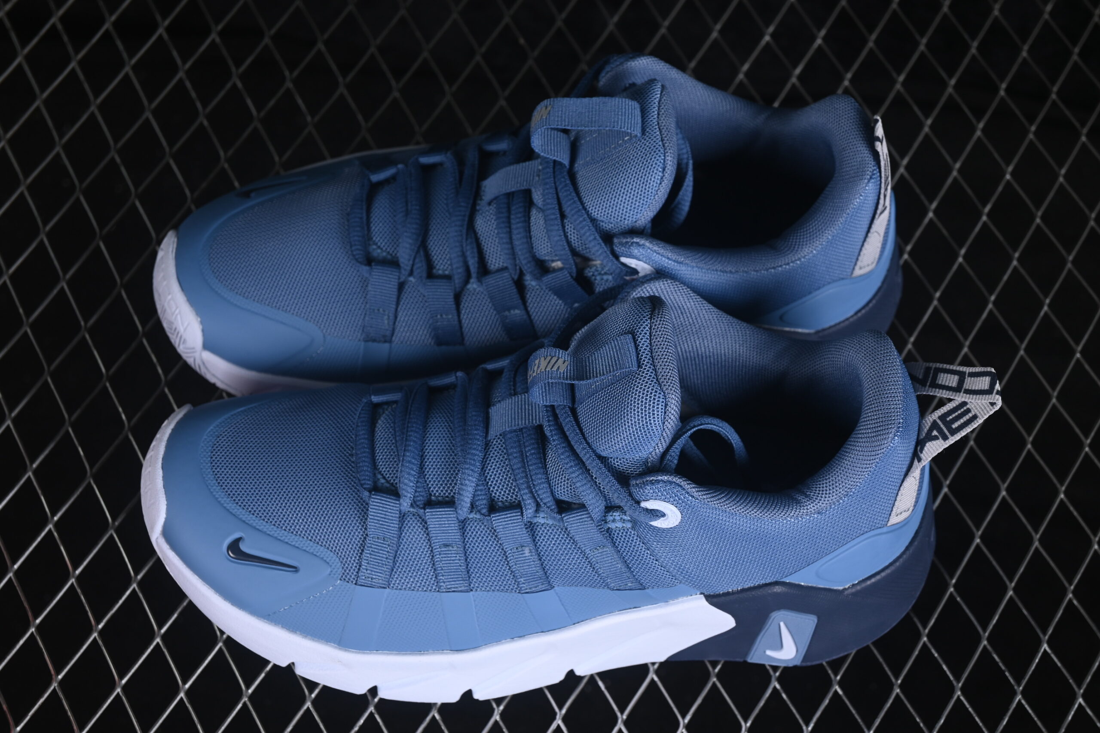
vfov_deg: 18.2
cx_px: 550
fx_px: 2292
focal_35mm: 75
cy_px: 366
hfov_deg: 27.0
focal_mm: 50
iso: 160
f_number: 7.1
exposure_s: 1/80
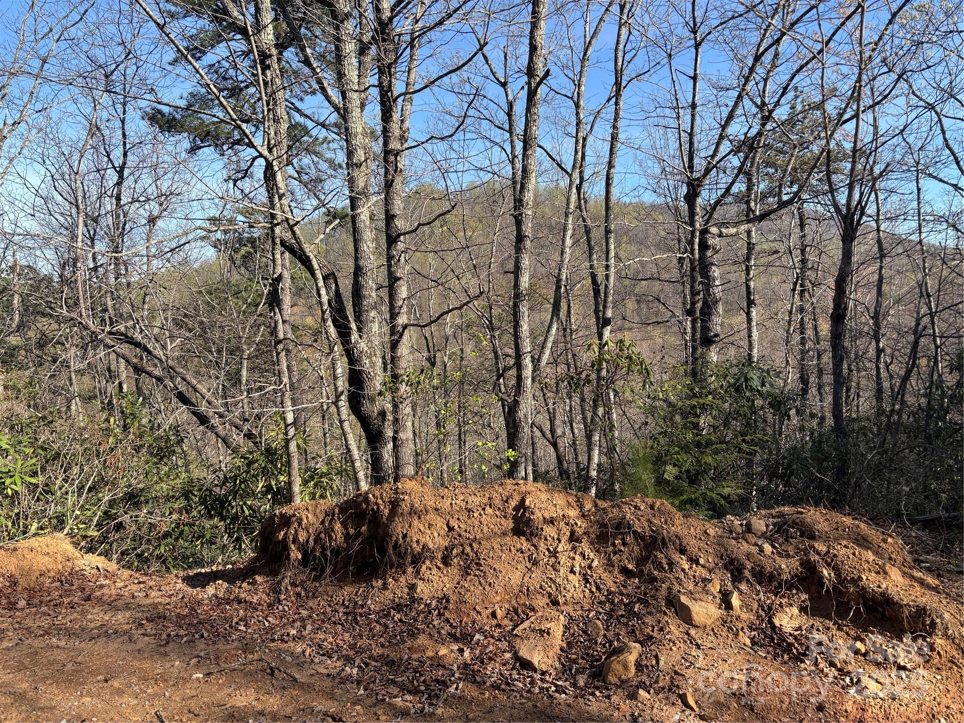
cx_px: 482
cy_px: 362
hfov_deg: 67.3
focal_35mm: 26
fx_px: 724
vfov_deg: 53.1
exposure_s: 1/1362
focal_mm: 5.96
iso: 50
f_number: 1.6
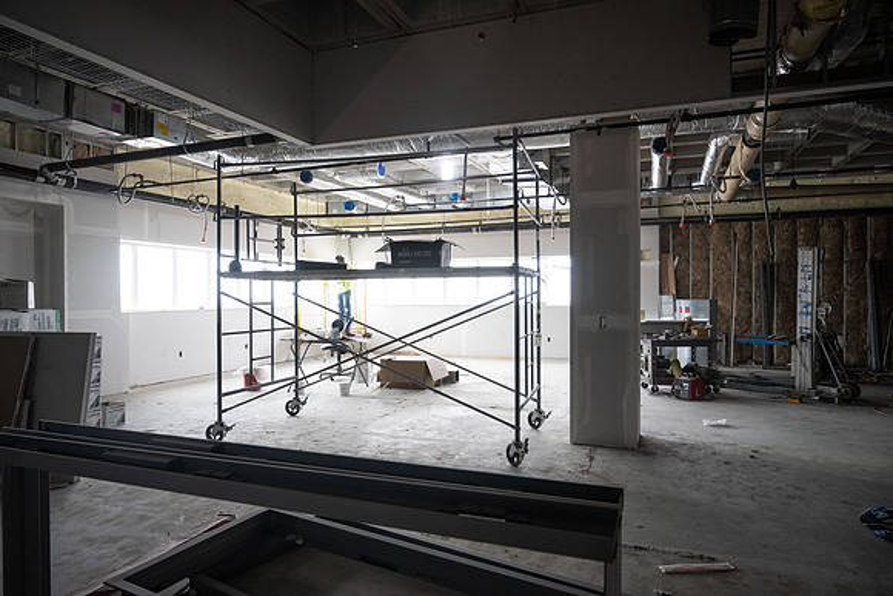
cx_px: 446
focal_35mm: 24
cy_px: 298
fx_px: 596
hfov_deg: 73.7
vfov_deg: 53.1
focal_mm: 24
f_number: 4
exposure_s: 1/250
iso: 500
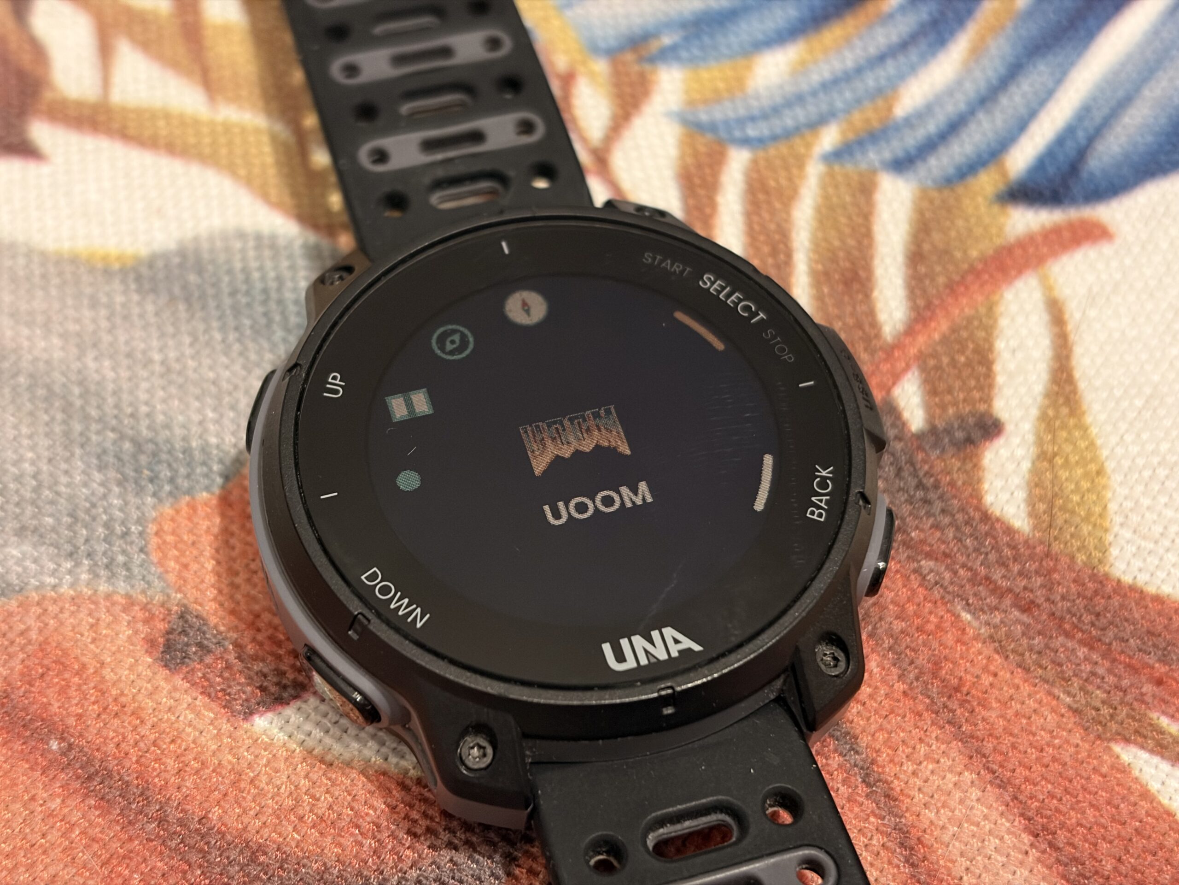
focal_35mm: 52
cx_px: 590
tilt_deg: -53.7
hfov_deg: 36.8
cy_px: 442
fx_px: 1771
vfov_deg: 28.0
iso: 250
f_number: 1.6
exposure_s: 1/33
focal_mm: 5.96
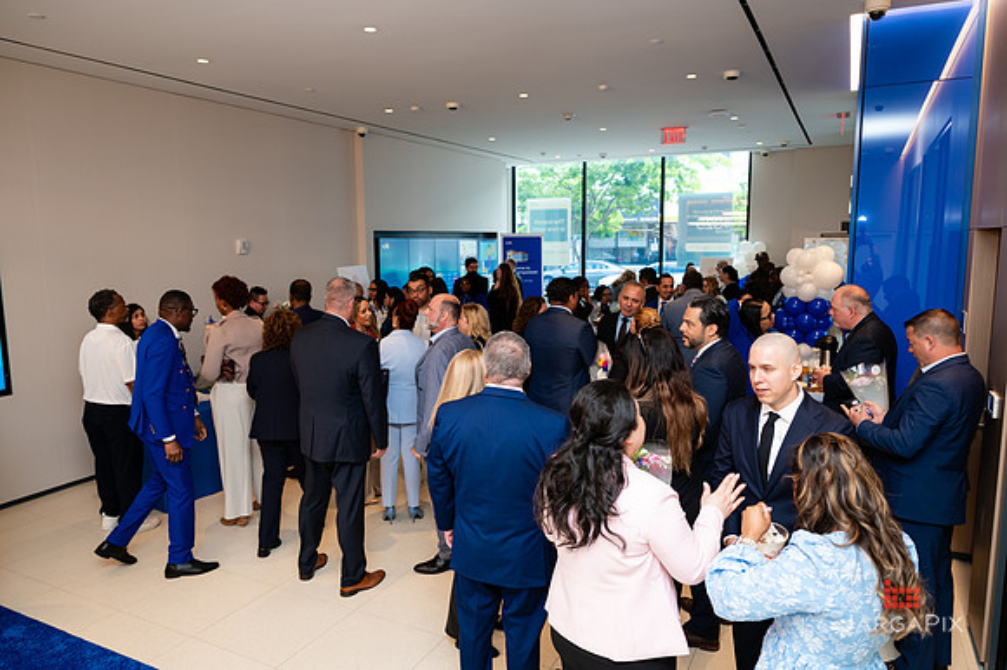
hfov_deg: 73.5
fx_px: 674
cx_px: 504
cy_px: 335
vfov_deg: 52.8
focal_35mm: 24
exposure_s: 1/200
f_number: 3.2
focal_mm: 24
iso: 400
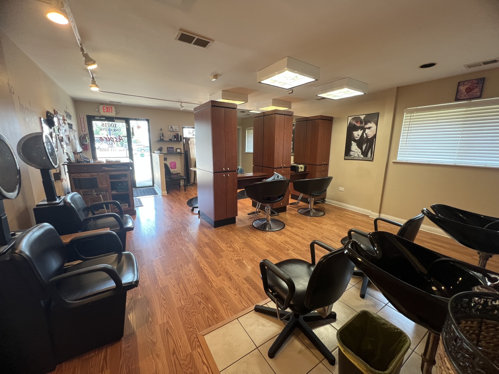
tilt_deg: -11.3
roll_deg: -0.6
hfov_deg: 106.2
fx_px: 187
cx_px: 250
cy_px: 187
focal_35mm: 13
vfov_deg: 89.9
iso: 160
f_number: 1.8
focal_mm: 1.57
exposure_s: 1/60
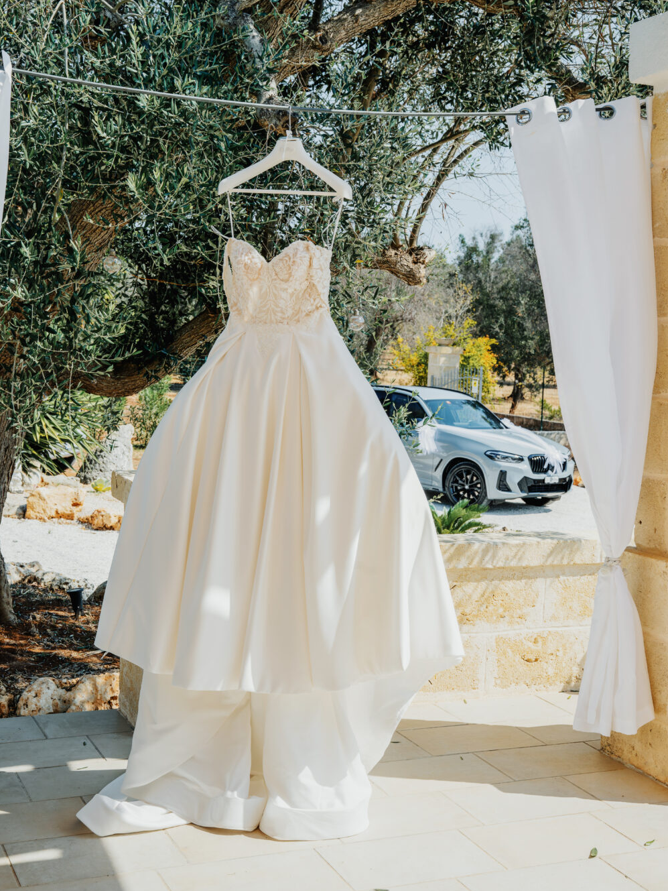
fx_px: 1312
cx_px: 334
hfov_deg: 28.6
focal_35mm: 51
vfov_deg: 37.5
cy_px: 431
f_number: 9
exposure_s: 1/500
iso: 250
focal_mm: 47
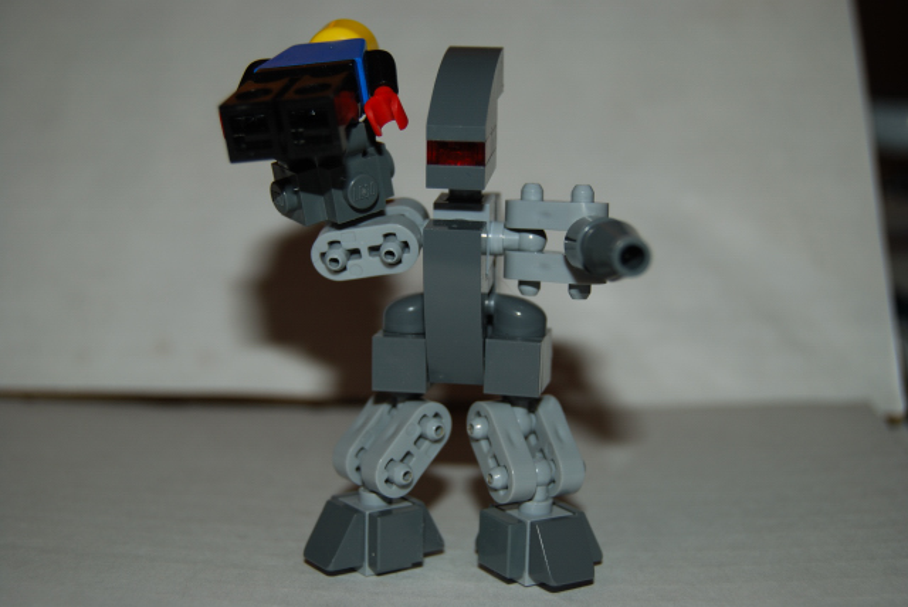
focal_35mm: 63
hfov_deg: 31.9
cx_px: 454
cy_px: 304
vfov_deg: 21.6
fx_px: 1590
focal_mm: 42
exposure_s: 1/125
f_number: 5.3
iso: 100
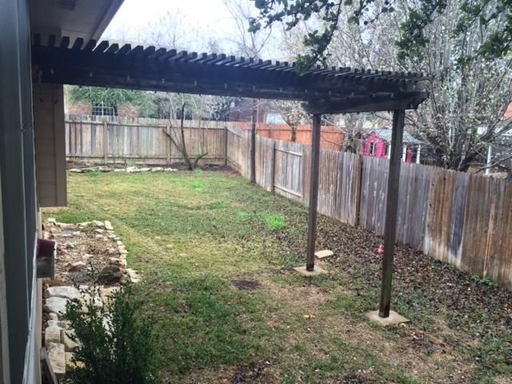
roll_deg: -1.4
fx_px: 429
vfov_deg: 48.2
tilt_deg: -8.3
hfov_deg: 61.7
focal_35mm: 29
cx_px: 256
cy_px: 192
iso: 50
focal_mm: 4.15
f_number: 2.2
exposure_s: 1/120
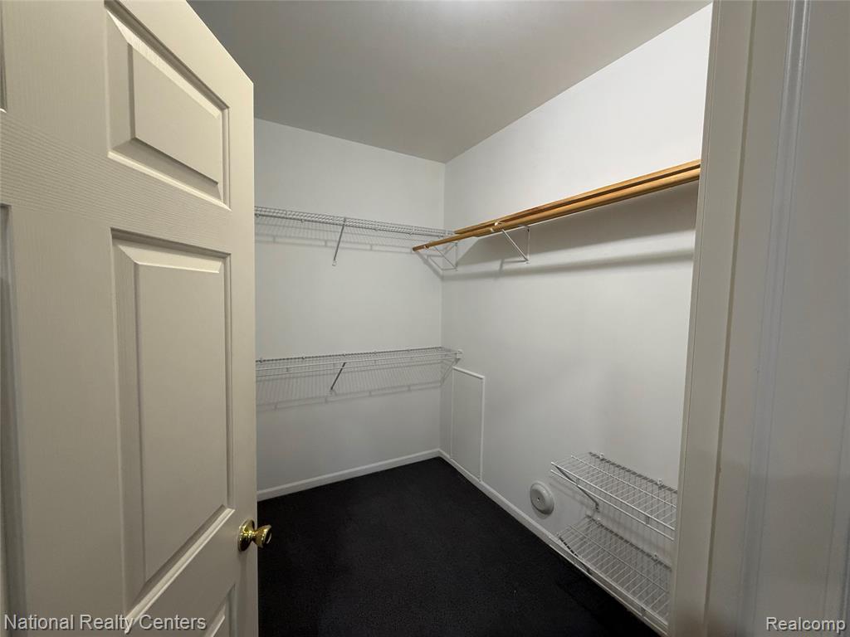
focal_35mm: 14
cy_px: 318
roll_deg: -1.6
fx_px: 344
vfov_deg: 85.7
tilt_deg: -3.6
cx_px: 425
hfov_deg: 102.1
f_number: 2.2
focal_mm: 2.22
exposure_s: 1/120
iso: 320
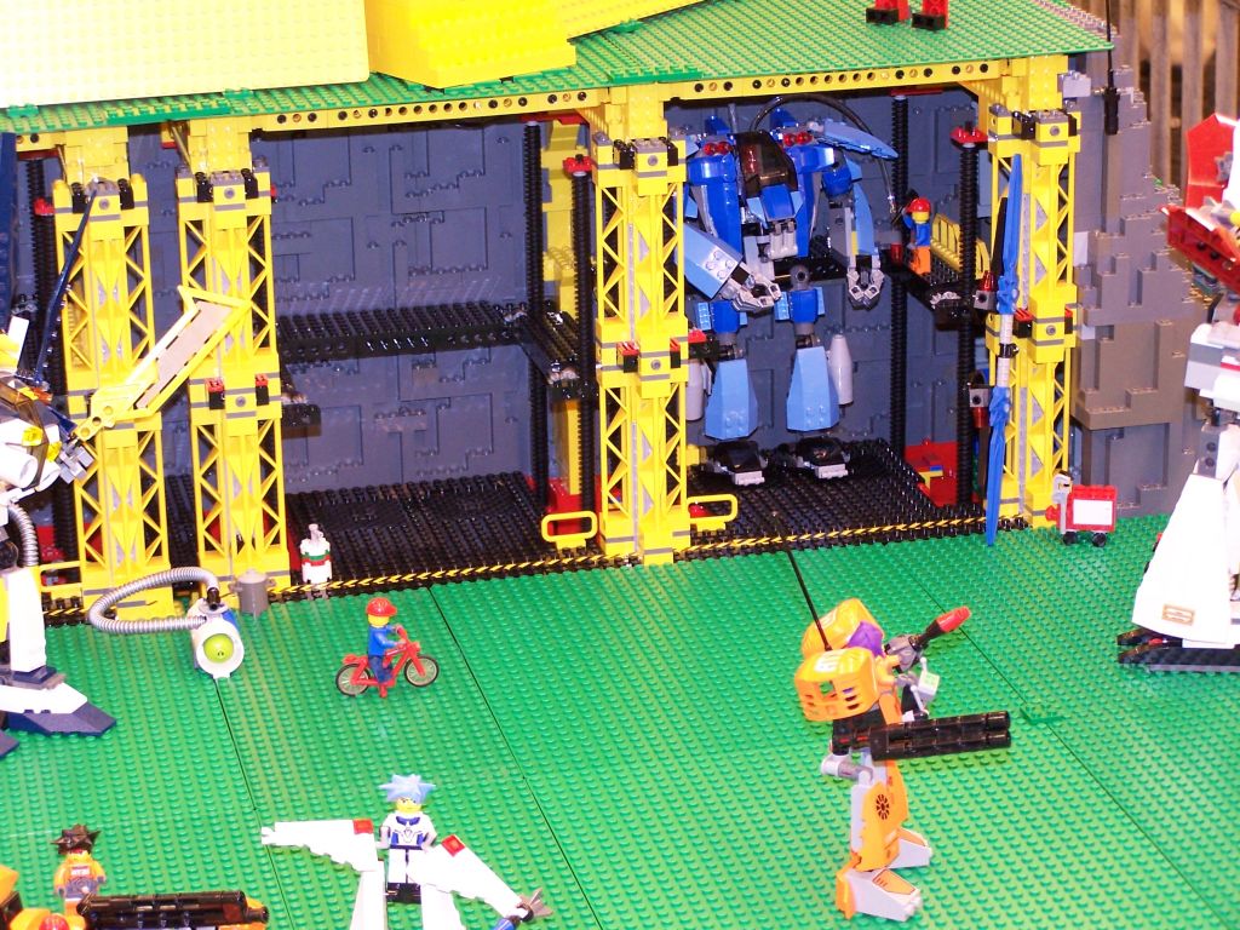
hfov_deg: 20.9
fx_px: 3367
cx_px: 620
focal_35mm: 94
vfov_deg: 15.7
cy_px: 465
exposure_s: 1/4
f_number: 3.2
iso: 140
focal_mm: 15.6
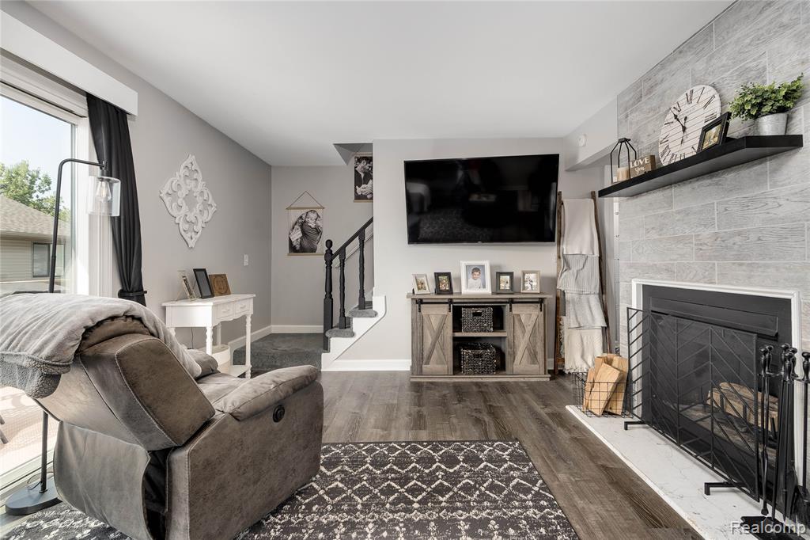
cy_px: 270
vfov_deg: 73.7
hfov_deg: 96.8
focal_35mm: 16
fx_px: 360
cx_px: 405
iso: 250
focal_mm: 16
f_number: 7.1
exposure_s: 1/250
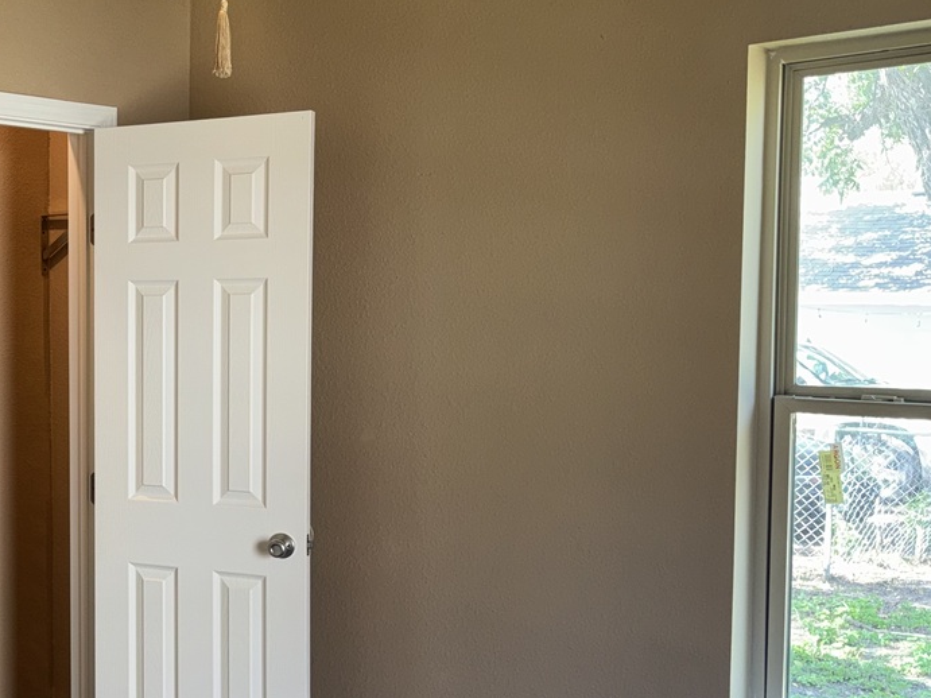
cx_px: 7
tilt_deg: -4.4
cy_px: 377
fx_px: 1345
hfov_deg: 34.8
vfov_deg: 29.1
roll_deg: -0.9
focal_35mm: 50
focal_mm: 6.76
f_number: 1.78
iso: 80
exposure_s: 1/35
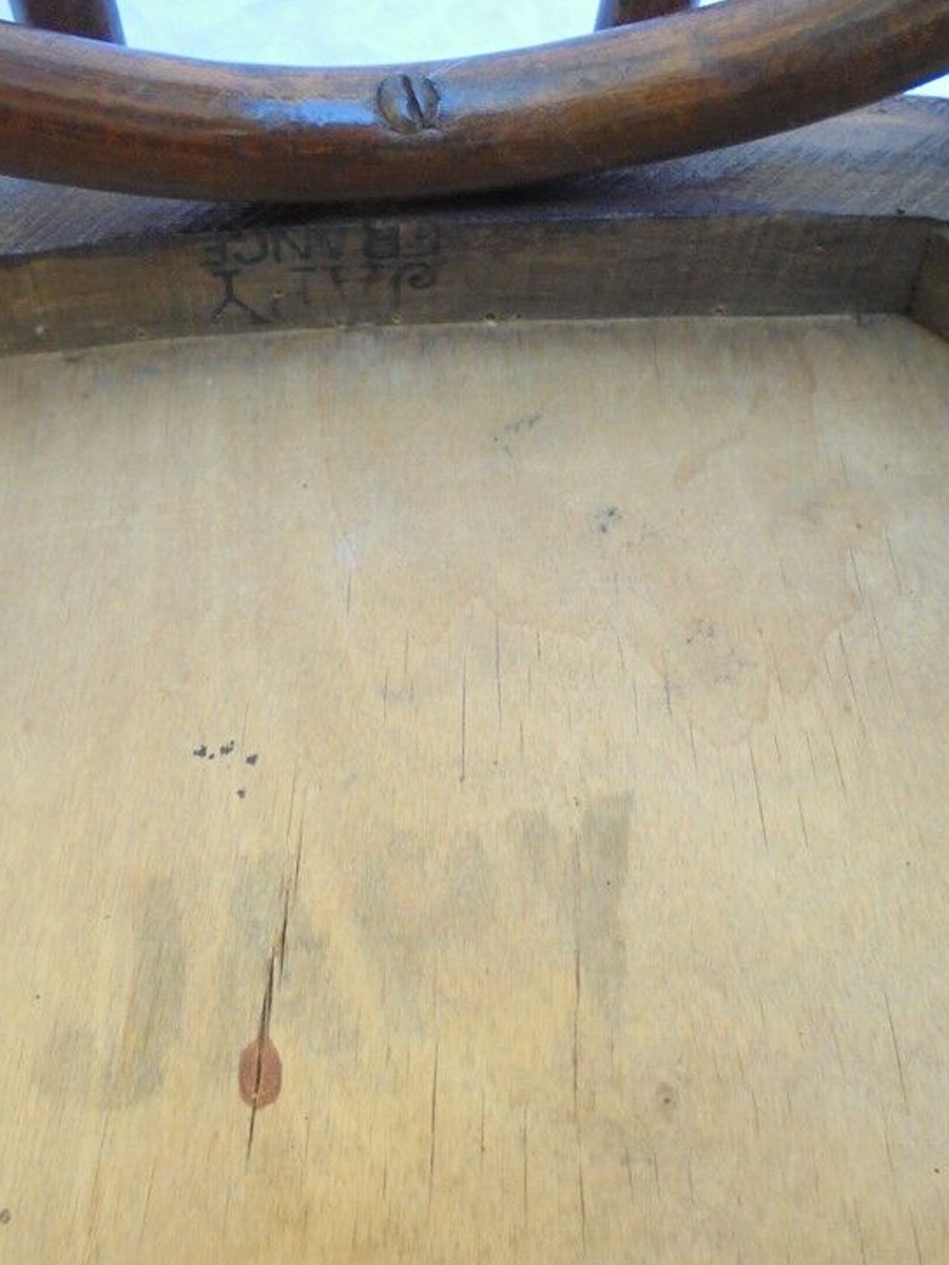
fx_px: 1316
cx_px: 423
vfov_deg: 51.3
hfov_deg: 39.6
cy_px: 649
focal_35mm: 36
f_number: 3.7
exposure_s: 1/30
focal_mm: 5.3
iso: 400
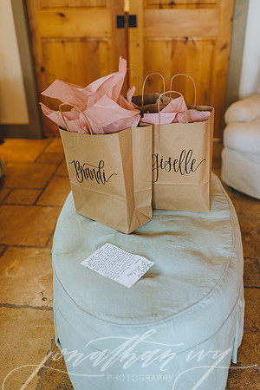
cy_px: 195
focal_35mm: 35
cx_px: 130
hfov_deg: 37.9
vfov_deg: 54.4
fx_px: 379
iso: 250
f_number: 2
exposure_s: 1/80
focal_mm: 35
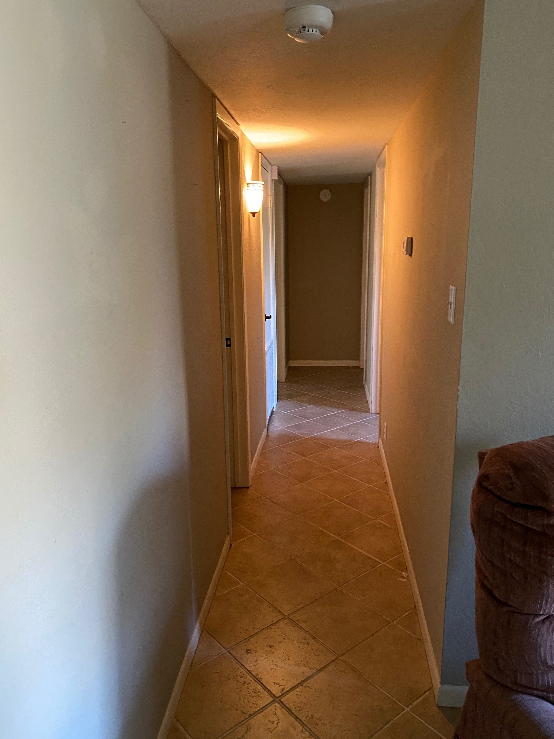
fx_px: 555
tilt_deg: -10.9
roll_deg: +0.4
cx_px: 277
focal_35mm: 26
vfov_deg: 67.3
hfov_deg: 53.1
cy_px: 370
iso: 500
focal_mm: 4.25
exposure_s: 1/30
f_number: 1.8
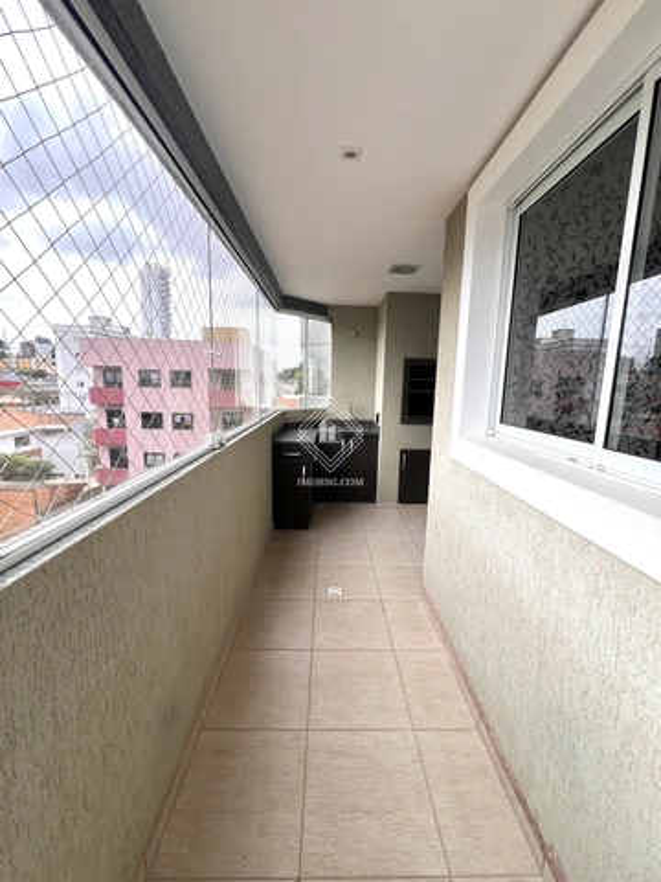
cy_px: 441
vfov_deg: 106.2
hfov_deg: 89.9
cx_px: 330
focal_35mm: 13
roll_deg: -1.0
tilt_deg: -8.1
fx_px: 331
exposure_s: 1/99
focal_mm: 1.57
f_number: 1.8
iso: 40
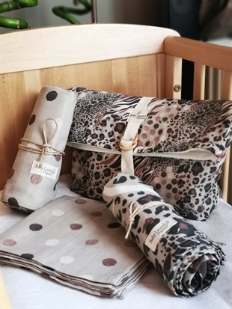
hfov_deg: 27.0
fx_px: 482
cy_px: 154
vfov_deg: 35.5
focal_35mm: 54
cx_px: 116
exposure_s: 1/50
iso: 200
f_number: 2.4
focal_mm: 5.58
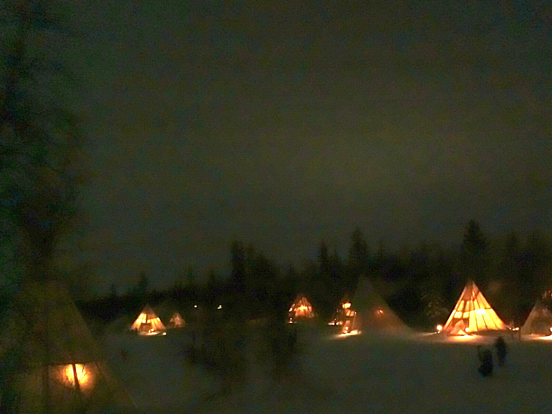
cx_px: 301
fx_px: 510
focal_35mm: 32
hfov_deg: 56.7
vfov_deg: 43.7
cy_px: 265
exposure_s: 1/2
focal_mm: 4.5
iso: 800
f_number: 3.5
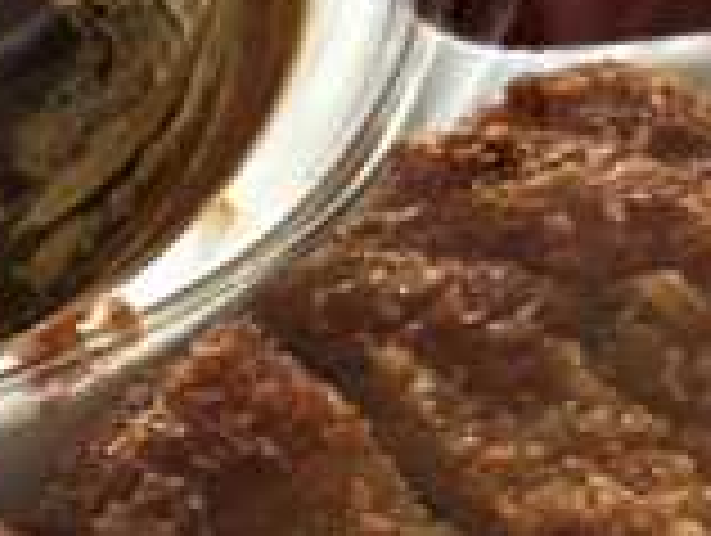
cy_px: 689
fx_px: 3456
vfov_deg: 8.7
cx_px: -788
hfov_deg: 10.6
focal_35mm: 168
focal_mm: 5.7
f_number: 1.5
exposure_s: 1/60
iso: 160
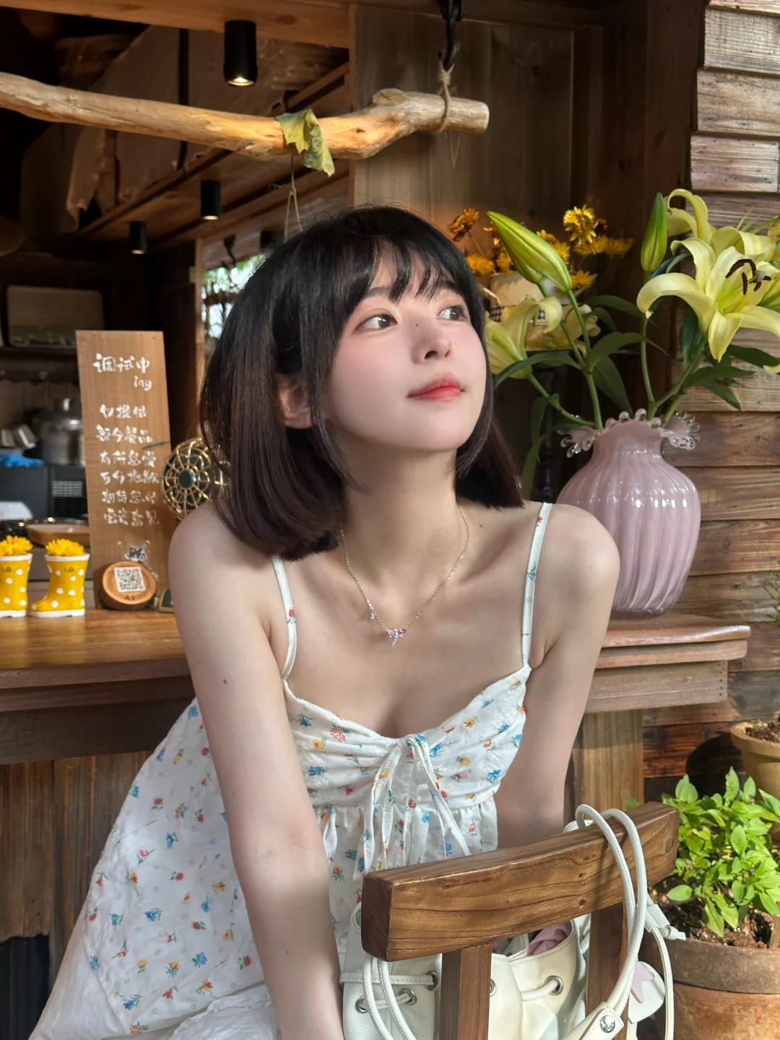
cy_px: 520
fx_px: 1442
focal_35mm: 48
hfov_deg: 30.3
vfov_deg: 39.7
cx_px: 390
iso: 40
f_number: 1.78
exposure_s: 1/102
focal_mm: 6.86
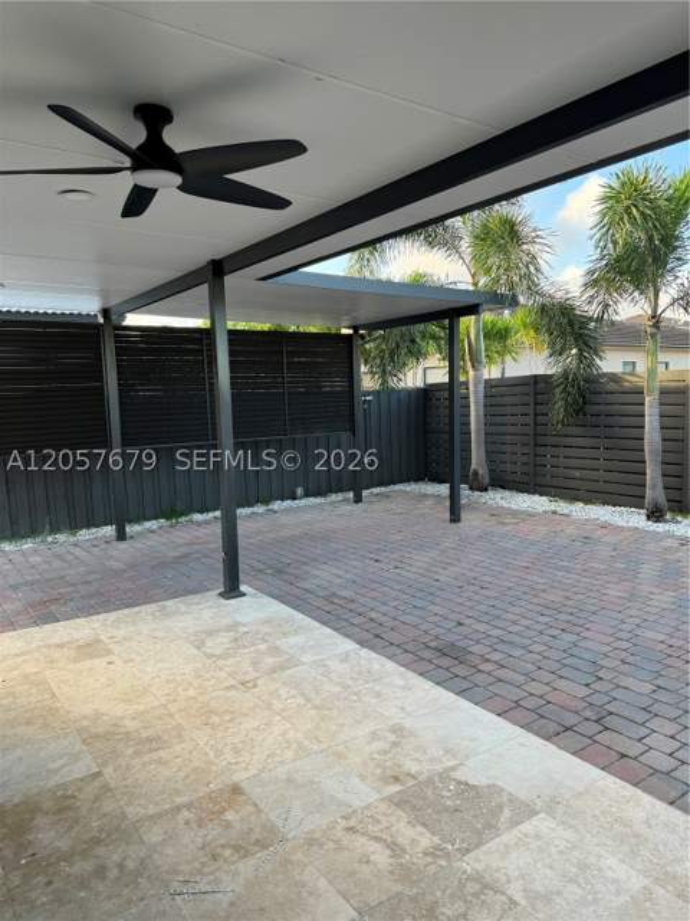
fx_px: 638
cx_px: 345
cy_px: 460
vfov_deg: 71.6
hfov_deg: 56.8
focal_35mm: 24
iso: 64
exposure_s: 1/184
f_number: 1.78
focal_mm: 6.86
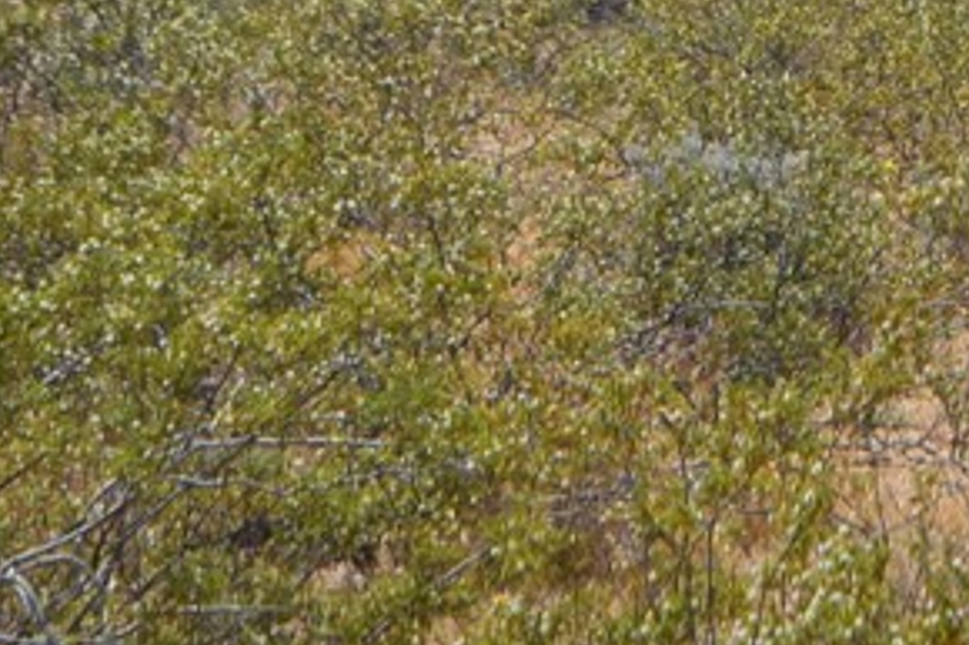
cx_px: 1614
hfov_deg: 6.6
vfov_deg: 4.4
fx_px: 8309
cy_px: -207
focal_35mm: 309
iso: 200
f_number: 11
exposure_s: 1/500
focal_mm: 55
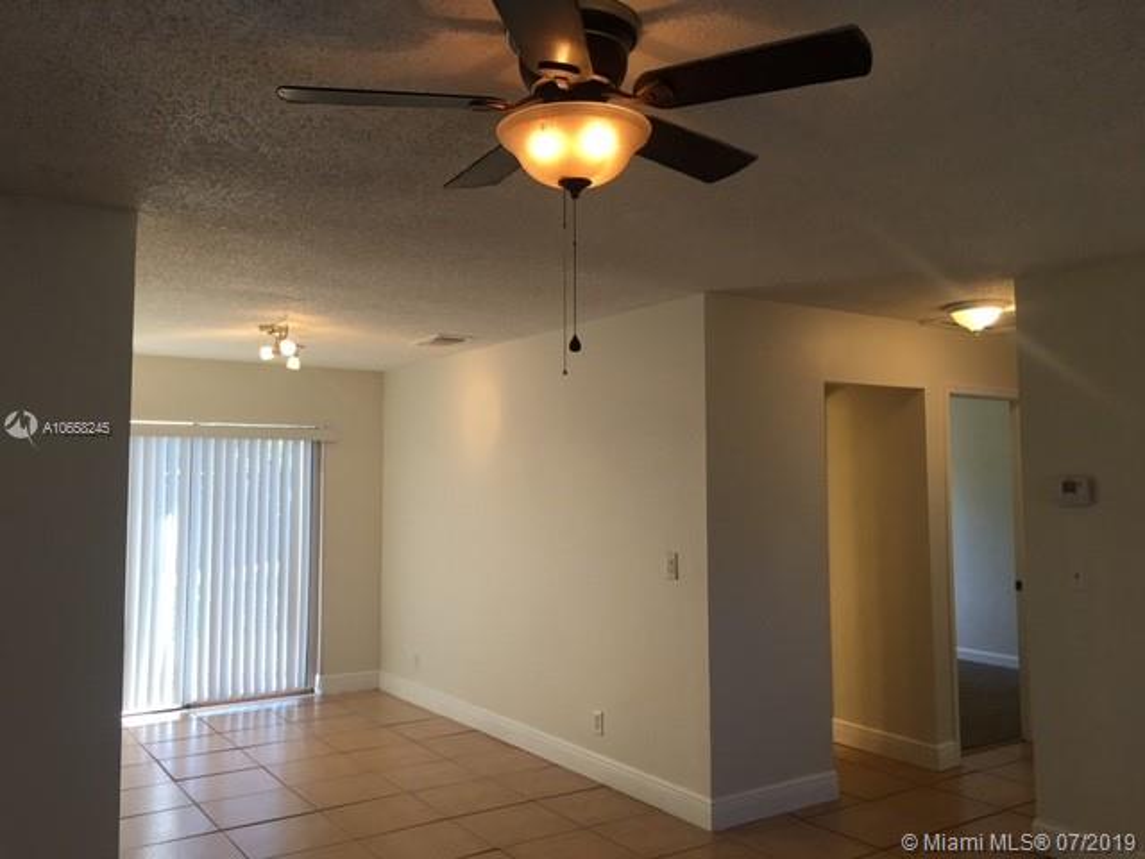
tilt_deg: +4.9
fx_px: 959
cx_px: 572
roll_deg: -0.2
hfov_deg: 61.7
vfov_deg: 48.2
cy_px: 430
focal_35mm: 29
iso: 32
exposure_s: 1/33
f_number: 2.2
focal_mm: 4.15
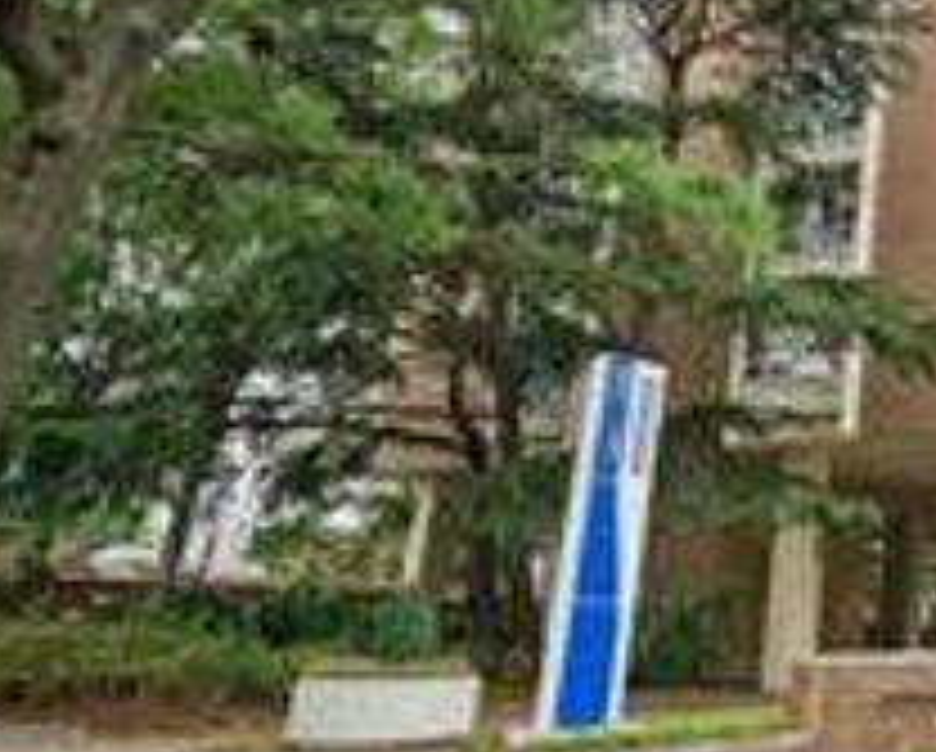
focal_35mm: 36
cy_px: 187
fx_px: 999
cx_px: 1094
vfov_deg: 40.1
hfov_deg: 38.6
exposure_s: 1/200
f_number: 8
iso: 640
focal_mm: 16
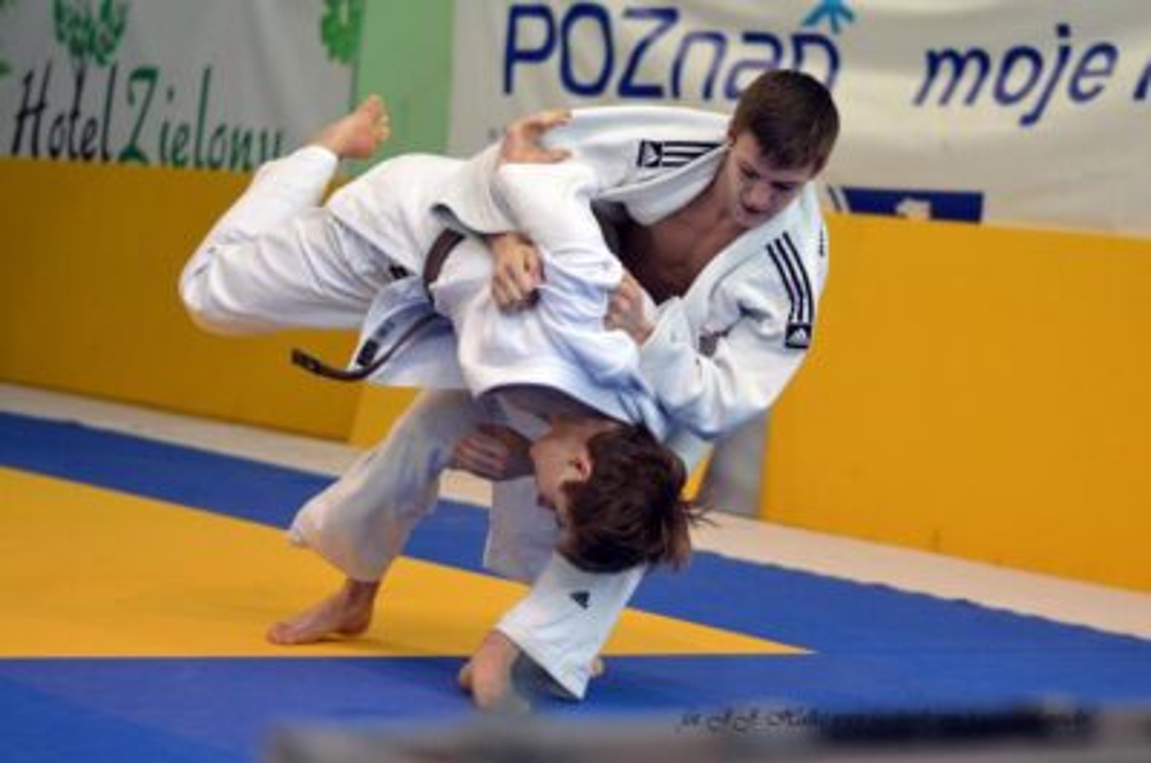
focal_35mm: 75
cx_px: 576
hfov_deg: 27.0
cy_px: 382
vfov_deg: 18.1
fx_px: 2393
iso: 1000
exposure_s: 1/1600
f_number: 2
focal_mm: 50
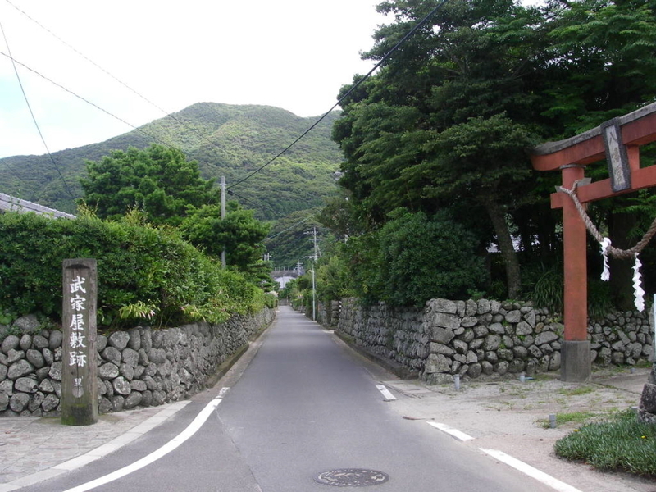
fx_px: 720
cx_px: 328
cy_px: 246
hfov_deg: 49.0
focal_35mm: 38
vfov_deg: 37.7
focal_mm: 6.3
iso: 80
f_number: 6.6
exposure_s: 1/80
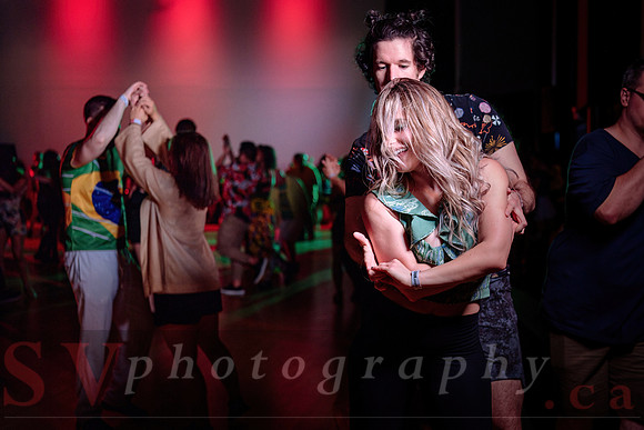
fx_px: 975
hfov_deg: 36.4
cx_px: 382
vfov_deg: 24.8
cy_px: 205
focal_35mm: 55
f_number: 2.8
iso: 800
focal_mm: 46
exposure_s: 1/125
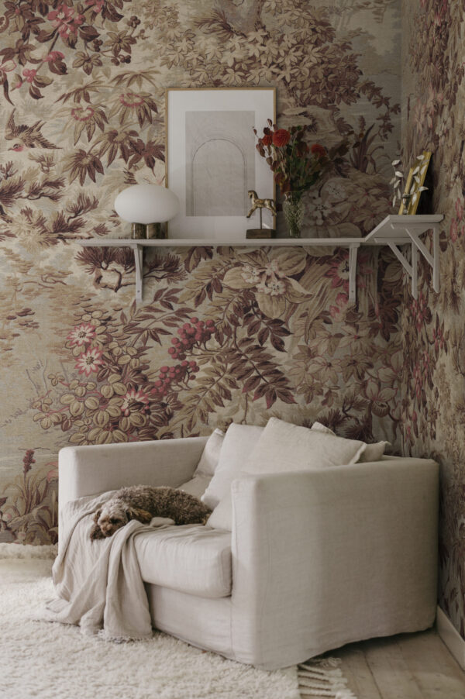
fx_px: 970
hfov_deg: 27.0
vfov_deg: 39.6
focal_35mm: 50
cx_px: 232
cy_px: 350
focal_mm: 50
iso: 1000
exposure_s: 1/100
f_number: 3.2
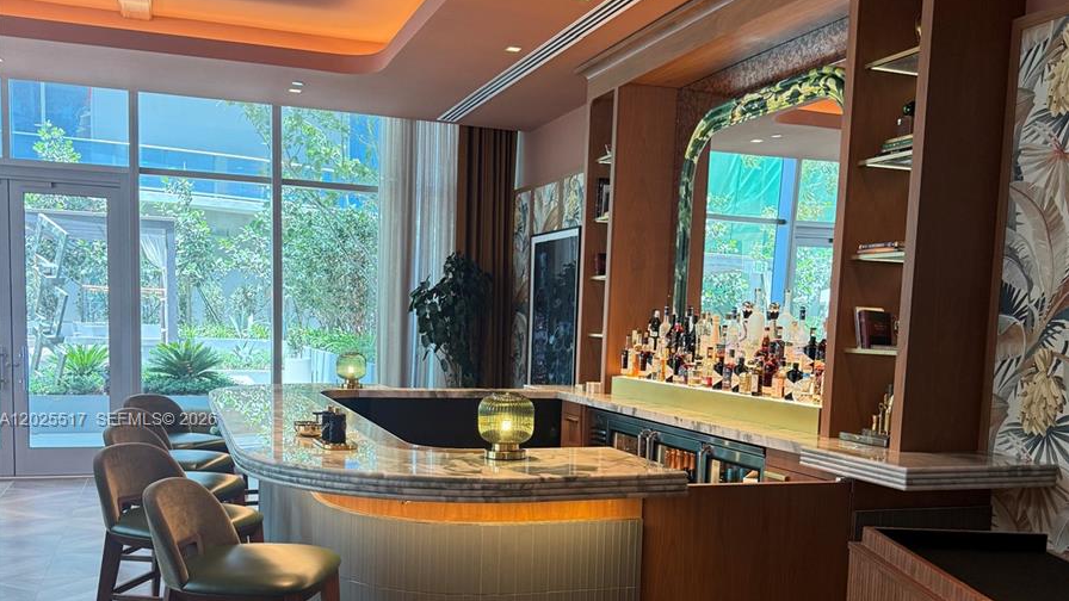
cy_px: 421
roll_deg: -2.3
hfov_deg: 56.6
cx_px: 533
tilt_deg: -6.4
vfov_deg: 33.3
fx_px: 992
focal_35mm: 35
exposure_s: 1/120
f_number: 1.78
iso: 200
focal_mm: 6.76
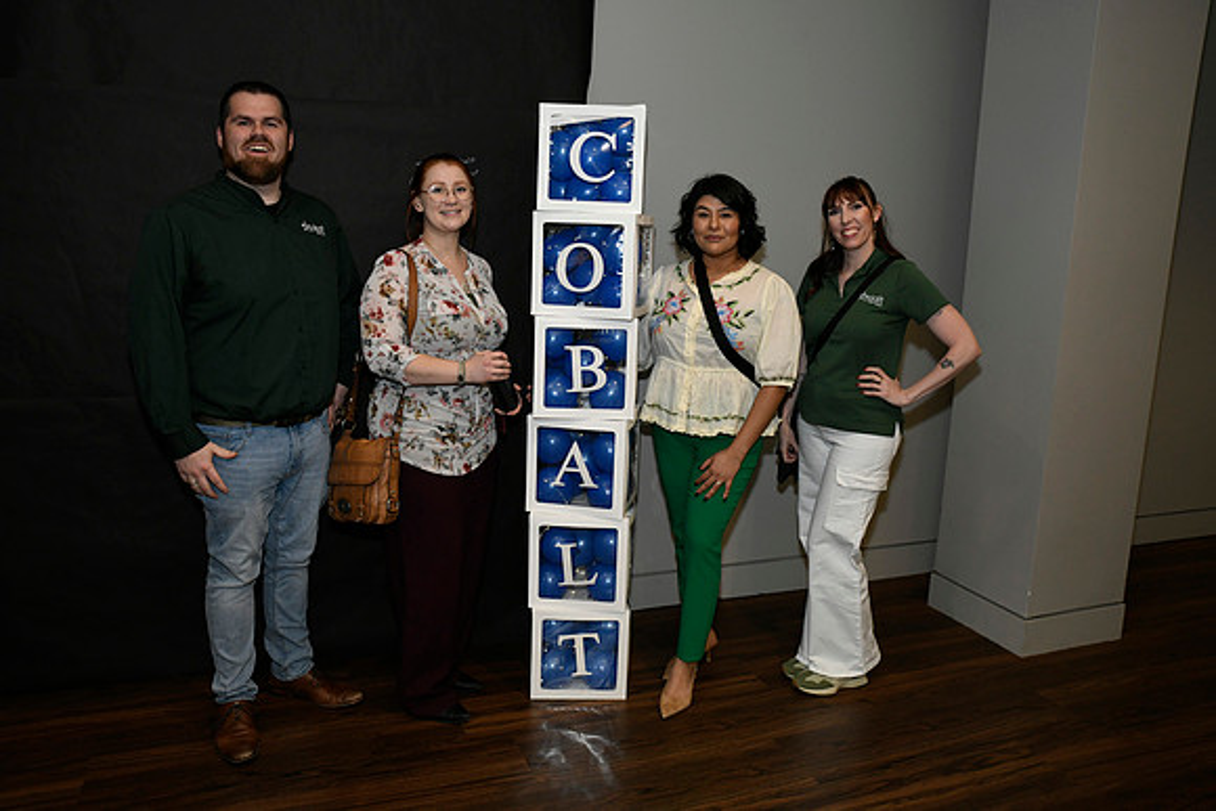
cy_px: 406
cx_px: 608
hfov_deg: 63.6
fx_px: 980
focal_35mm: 29
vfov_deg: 45.0
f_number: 8
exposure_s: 1/60
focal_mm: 29
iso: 1600
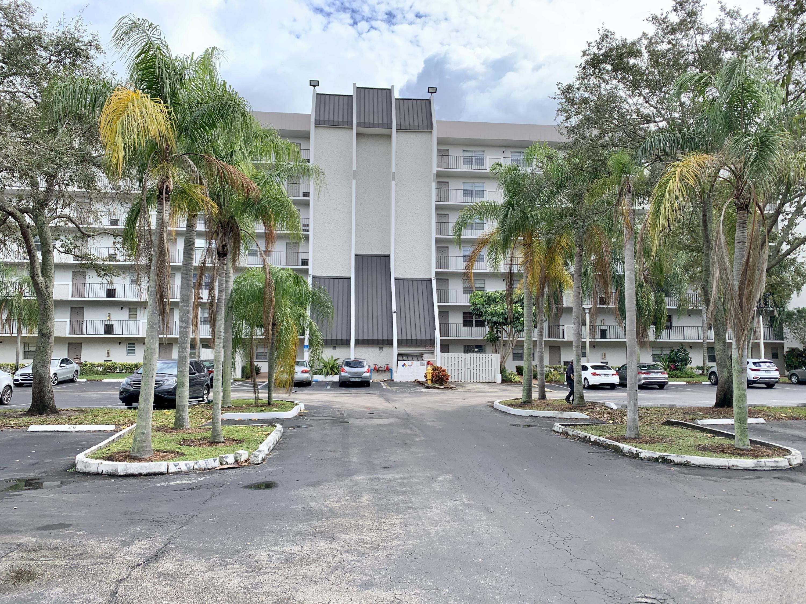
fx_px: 605
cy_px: 302
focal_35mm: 26
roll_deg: -1.1
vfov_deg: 53.1
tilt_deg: +7.1
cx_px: 403
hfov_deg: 67.3
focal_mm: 4.25
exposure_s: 1/815
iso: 25
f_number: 1.8
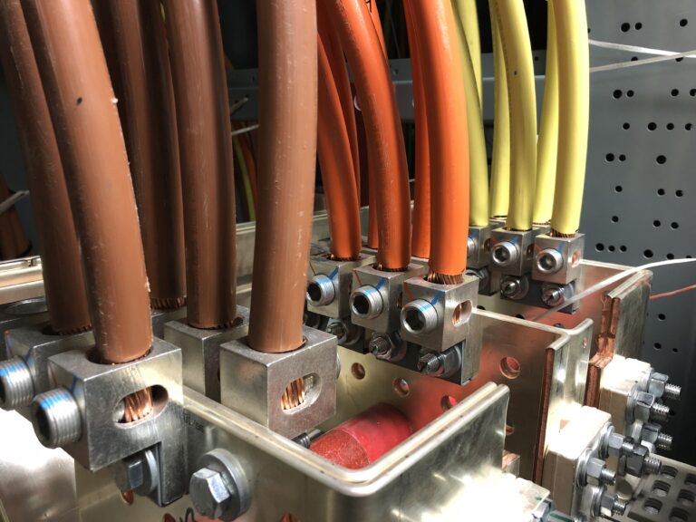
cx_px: 348
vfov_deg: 49.7
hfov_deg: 63.4
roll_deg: -0.3
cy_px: 261
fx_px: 563
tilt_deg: -12.7
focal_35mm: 28
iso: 100
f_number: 1.8
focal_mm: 4
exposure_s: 1/15
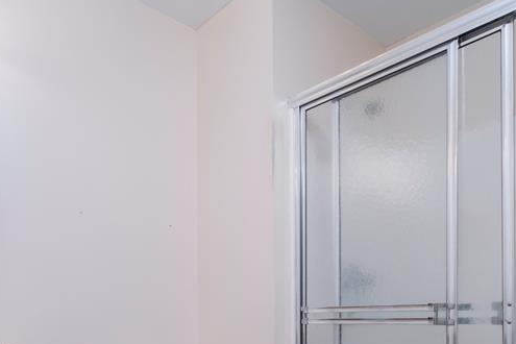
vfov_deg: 38.4
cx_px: 159
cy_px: 330
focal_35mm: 31
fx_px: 444
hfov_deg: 58.5
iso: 800
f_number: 6.4
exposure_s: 1/250
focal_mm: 10
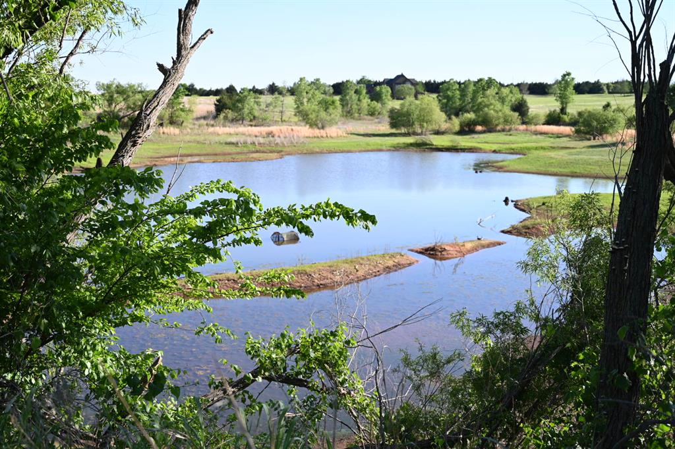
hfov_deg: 42.8
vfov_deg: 29.2
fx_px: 862
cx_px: 338
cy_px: 224
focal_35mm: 46
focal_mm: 46
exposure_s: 1/400
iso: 100
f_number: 4
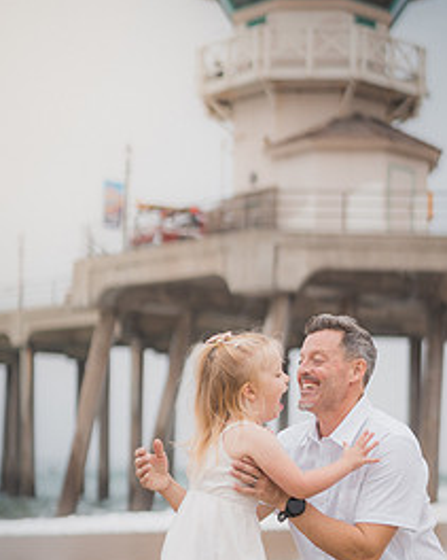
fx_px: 1324
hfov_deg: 19.2
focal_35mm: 80
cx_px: 233
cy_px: 367
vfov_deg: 23.8
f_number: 1.4
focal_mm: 50
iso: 160
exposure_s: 1/4000
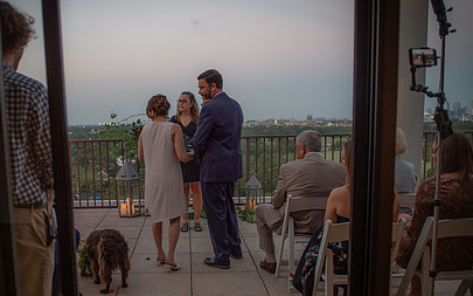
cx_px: 175
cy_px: 190
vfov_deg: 36.0
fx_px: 451
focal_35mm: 35
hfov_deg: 54.7
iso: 800
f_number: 2.8
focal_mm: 24
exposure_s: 1/160
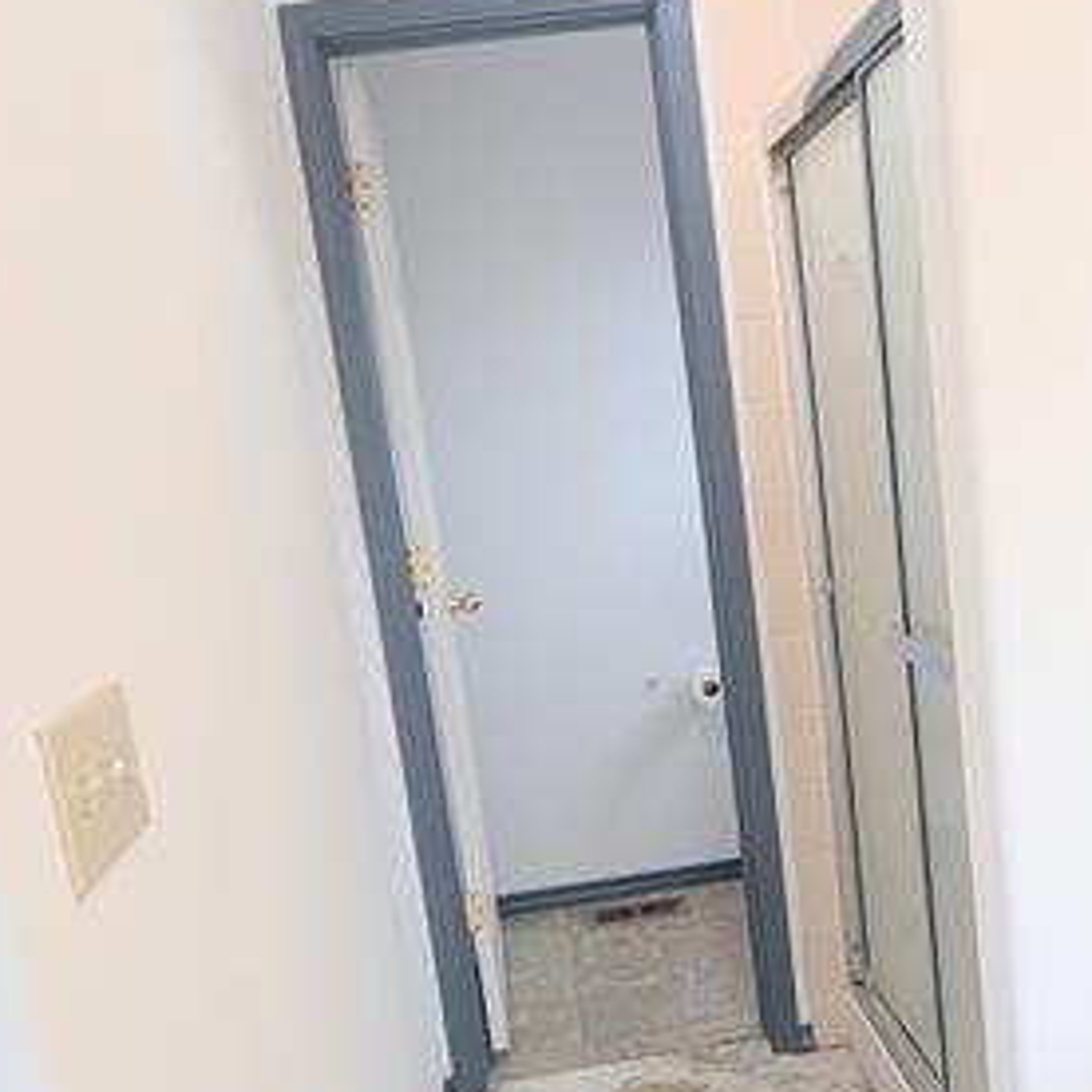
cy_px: 641
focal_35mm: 32
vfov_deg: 50.9
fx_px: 1142
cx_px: 645
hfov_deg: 50.8
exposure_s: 1/30
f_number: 2.2
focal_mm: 1.95
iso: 51
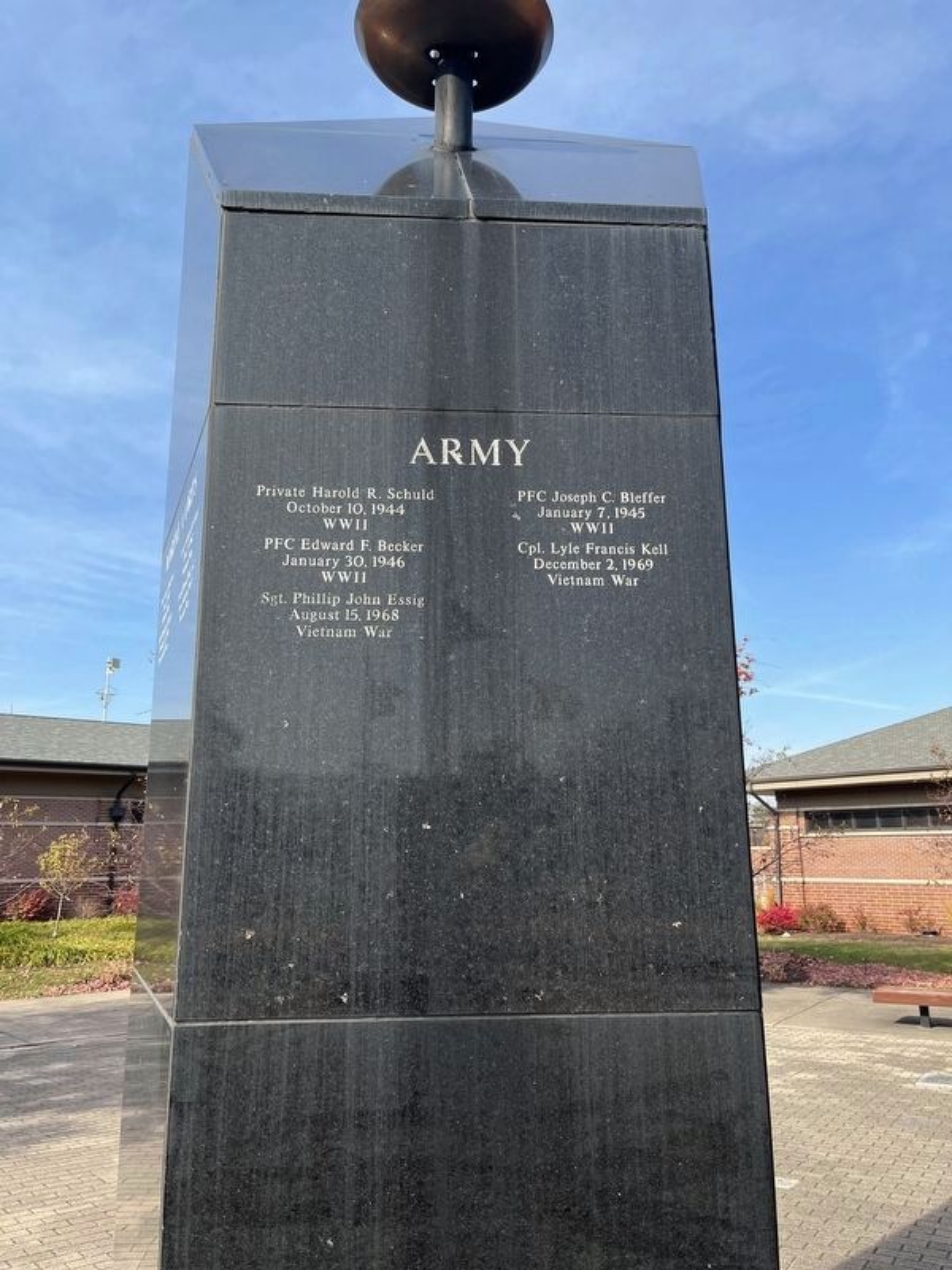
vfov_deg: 67.3
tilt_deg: +14.5
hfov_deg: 53.1
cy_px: 635
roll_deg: -0.5
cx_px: 476
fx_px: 953
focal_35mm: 26
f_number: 1.6
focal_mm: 5.1
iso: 50
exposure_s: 1/1517
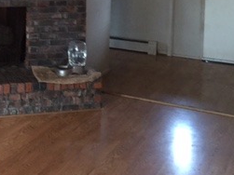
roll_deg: -1.0
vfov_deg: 19.0
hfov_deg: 25.5
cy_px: -20
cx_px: 20
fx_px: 500
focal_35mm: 74
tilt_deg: -4.6
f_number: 2.2
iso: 250
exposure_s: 1/24
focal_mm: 4.15
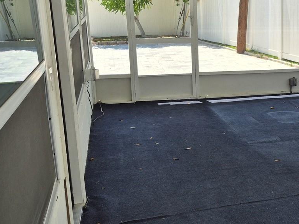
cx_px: 258
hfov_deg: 37.5
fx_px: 415
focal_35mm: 48
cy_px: 103
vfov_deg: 30.2
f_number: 1.8
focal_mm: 5.4
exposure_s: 1/678
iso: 25
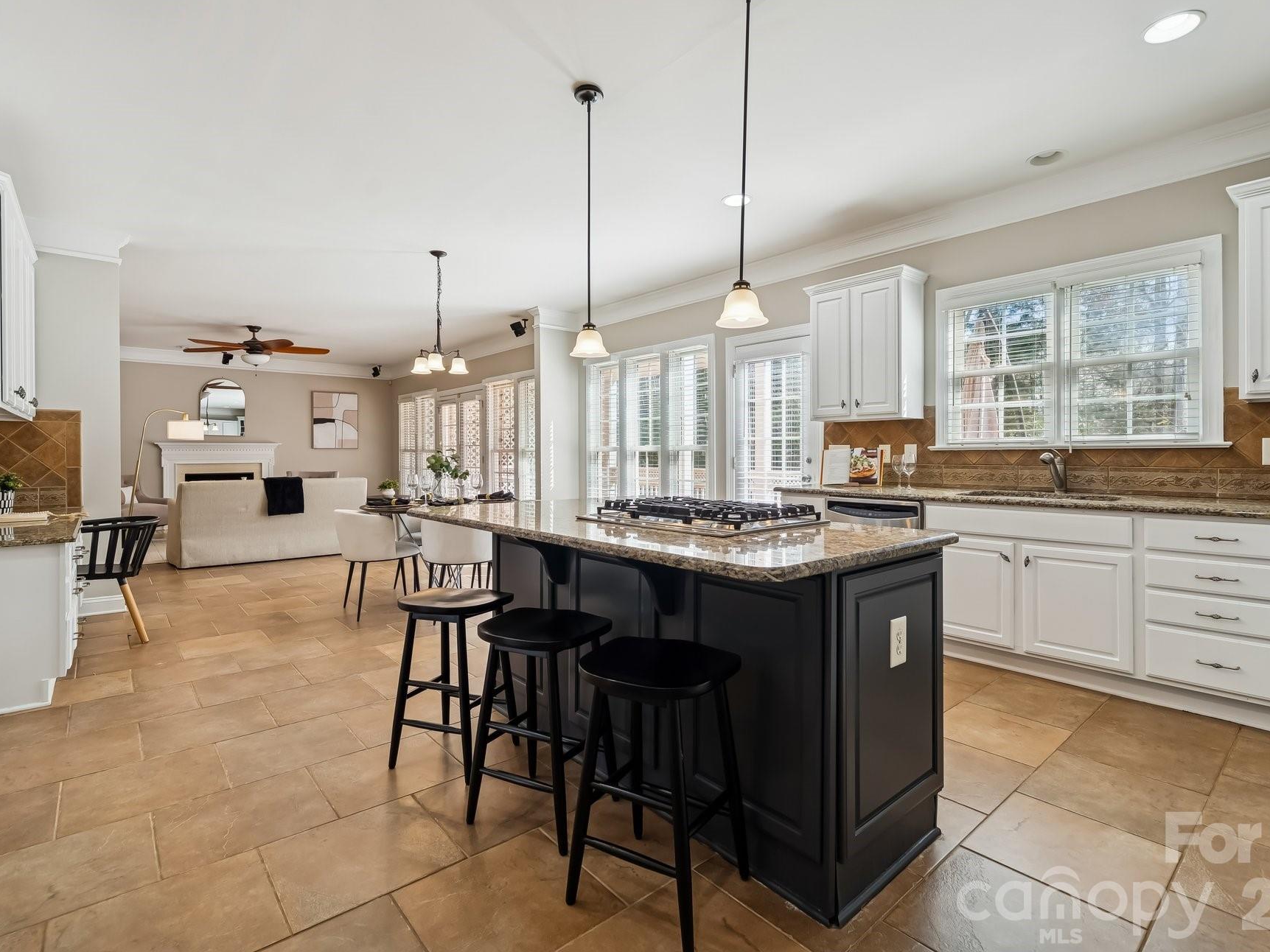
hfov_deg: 94.5
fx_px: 587
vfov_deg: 78.0
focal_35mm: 16
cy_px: 454
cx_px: 646
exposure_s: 1/25
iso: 160
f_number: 7.1
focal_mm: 14
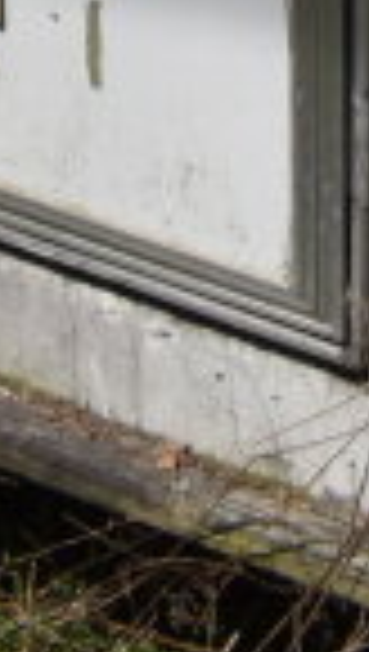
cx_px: 22
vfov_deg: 9.3
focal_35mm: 178
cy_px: -1387
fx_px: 3084
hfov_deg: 6.8
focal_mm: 18
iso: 200
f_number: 11
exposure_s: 1/500
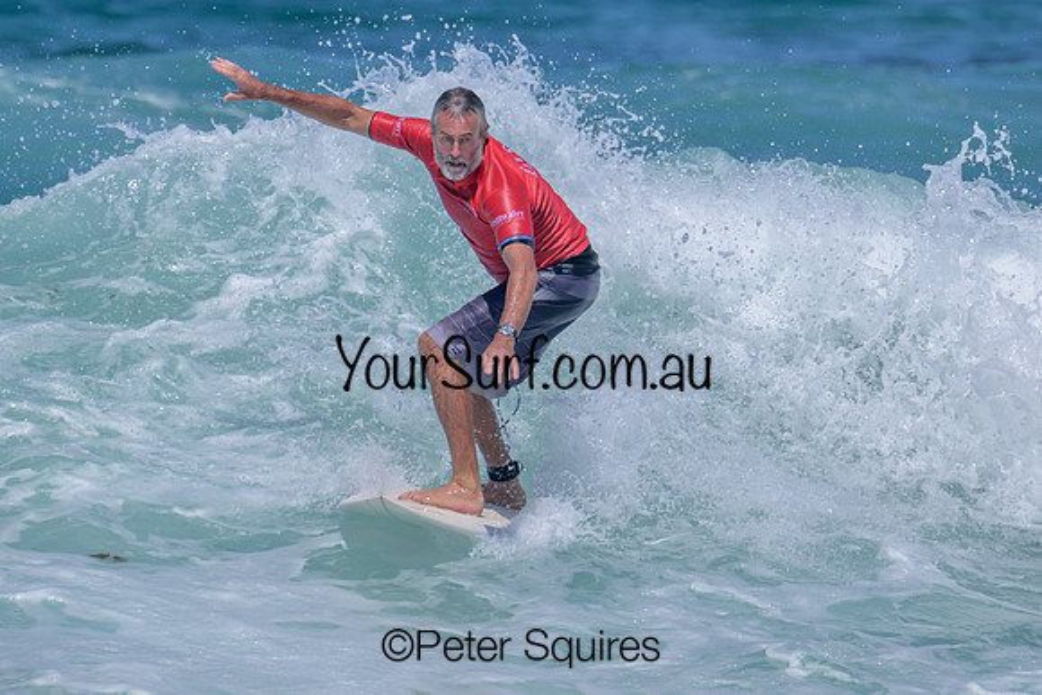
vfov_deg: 1.3
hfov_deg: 1.9
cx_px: 704
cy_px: 291
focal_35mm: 1081
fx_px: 31282
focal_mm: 800
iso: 500
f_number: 11
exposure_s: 1/2000
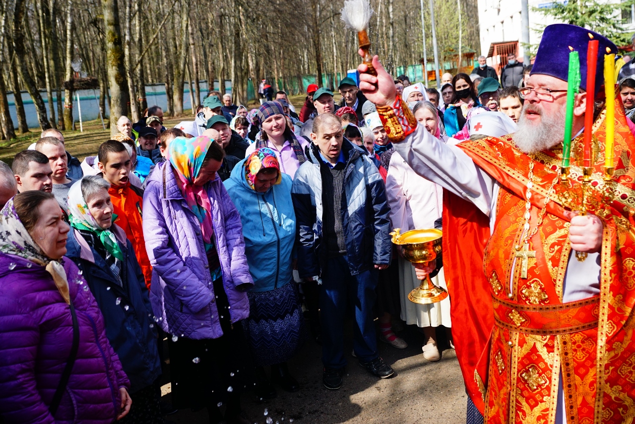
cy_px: 212
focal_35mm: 39
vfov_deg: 34.3
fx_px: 688
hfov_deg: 49.5
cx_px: 318
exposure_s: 1/1000
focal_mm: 26
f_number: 3.5
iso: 320
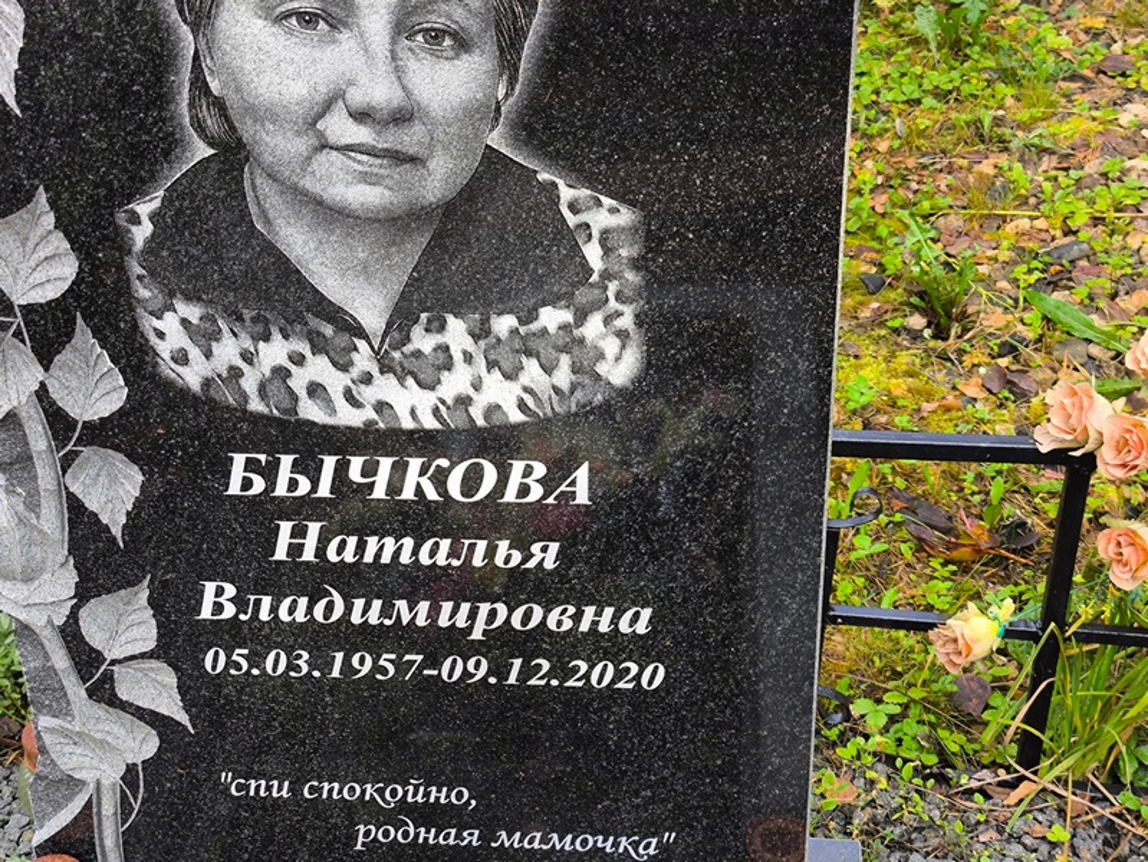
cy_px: 431
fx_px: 1659
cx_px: 574
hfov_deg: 38.2
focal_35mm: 50
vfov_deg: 29.1
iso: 50
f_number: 1.7
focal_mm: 4.71
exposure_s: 1/145
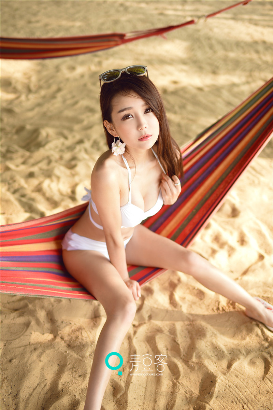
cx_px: 136
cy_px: 205
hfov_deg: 37.8
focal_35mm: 35
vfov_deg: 54.4
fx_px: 398
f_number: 1.8
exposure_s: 1/640
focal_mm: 35
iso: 100
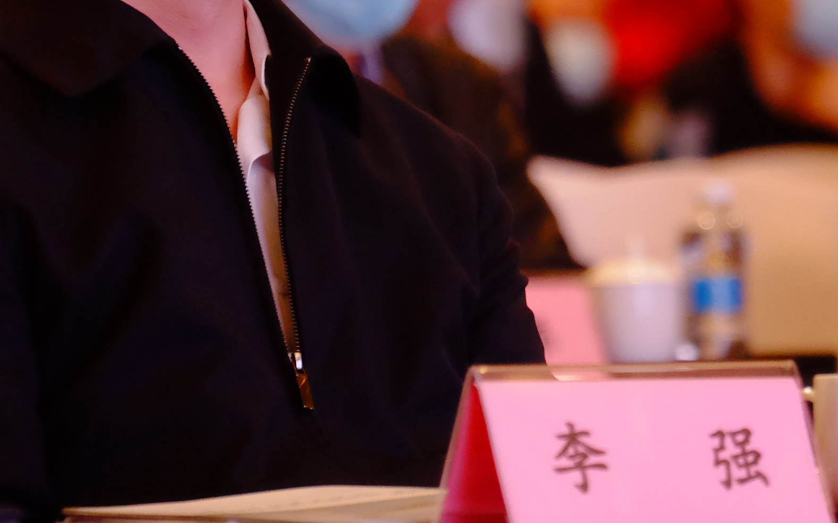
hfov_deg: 3.1
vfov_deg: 2.0
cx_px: 553
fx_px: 15323
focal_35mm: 671
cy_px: 31
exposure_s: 1/180
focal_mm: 200
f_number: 4.8
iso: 3200
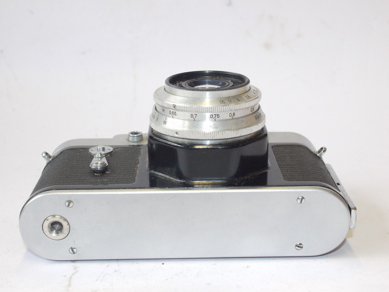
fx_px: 674
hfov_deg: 32.2
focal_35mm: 60
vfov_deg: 24.4
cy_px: 146
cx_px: 194
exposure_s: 1/60
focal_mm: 30
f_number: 9
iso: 800
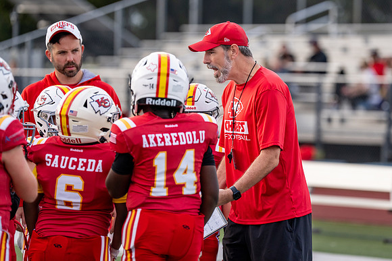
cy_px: 107
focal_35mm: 240
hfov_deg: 8.6
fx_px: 2609
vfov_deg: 5.7
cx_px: 251
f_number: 2.8
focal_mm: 175
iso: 400
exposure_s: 1/2000
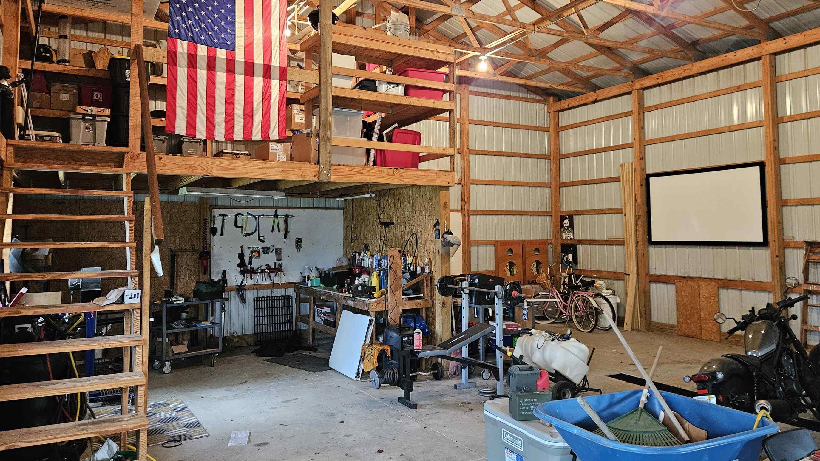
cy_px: 190
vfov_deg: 41.3
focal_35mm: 28
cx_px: 443
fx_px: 609
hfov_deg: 67.8
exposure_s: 1/120
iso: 800
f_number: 1.8
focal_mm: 5.4
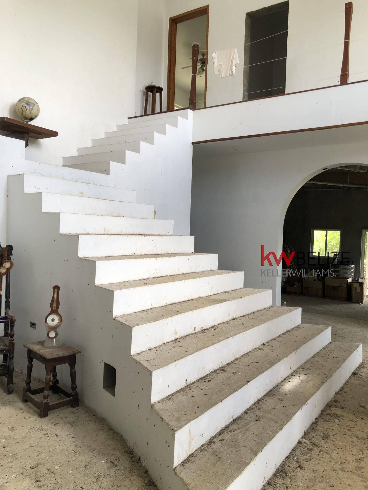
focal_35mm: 28
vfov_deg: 63.4
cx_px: 184
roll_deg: -1.3
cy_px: 245
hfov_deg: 49.7
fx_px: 397
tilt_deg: -0.4
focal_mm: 3.99
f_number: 1.8
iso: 20
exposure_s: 1/40
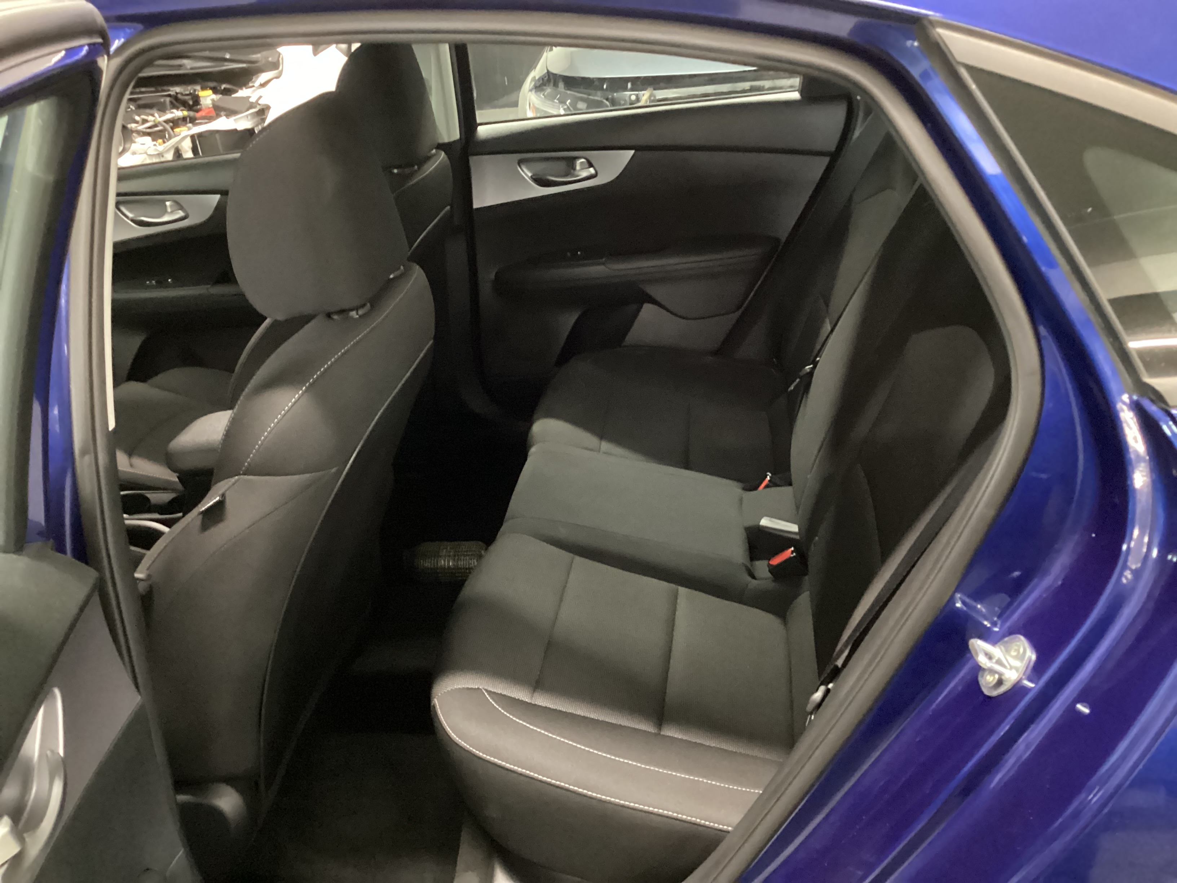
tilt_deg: -28.1
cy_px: 442
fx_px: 1054
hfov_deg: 58.4
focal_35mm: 31
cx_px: 588
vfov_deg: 45.4
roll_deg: +6.2
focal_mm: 3.3
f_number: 2.4
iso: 800
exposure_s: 1/15
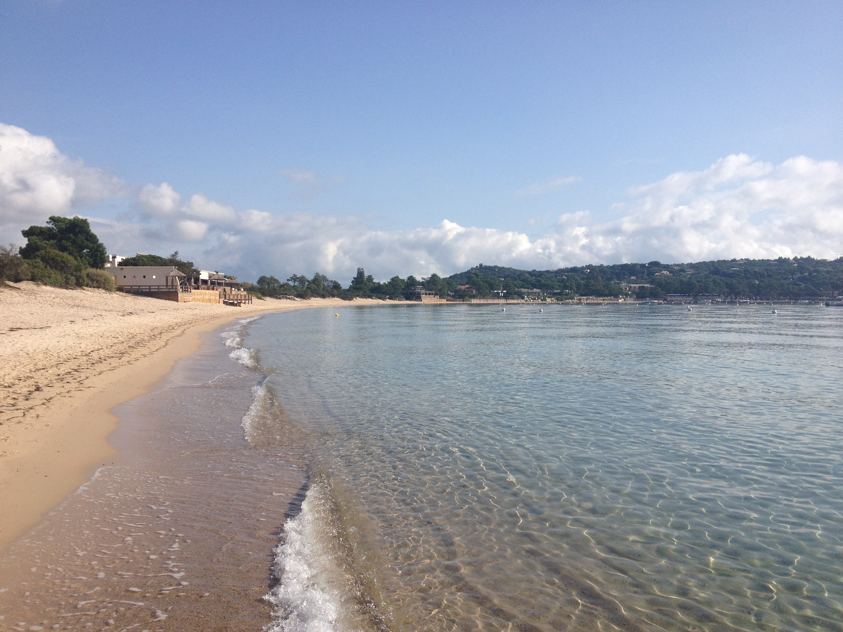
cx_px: 422
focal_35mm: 35
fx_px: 852
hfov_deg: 52.6
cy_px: 316
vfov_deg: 40.7
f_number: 2.4
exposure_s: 1/2632
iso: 64
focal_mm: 4.28
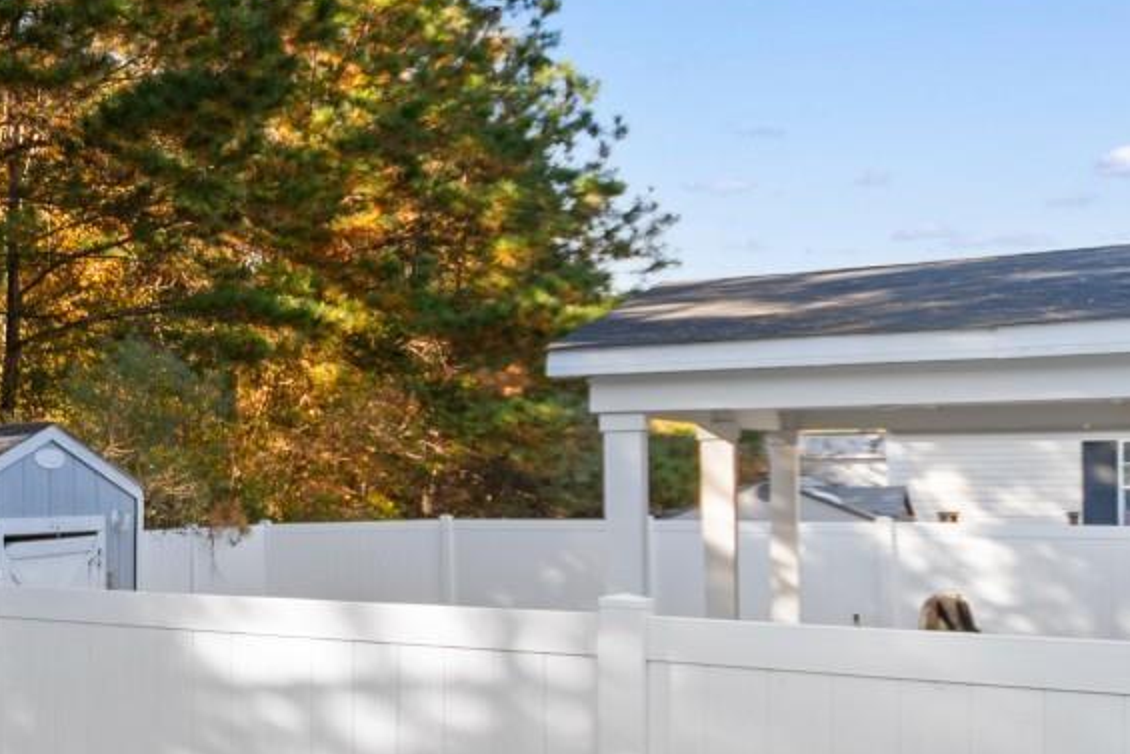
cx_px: -374
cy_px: 478
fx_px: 1350
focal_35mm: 43
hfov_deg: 32.6
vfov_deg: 31.1
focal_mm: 10
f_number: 5.6
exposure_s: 1/125
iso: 100
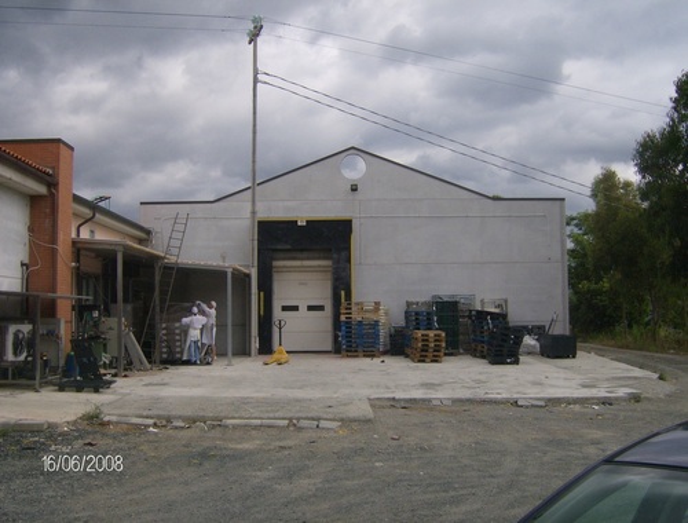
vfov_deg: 38.0
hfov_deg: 48.8
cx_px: 344
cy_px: 262
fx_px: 759
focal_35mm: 38
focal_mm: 6.4
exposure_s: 1/981
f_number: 4.8
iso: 100
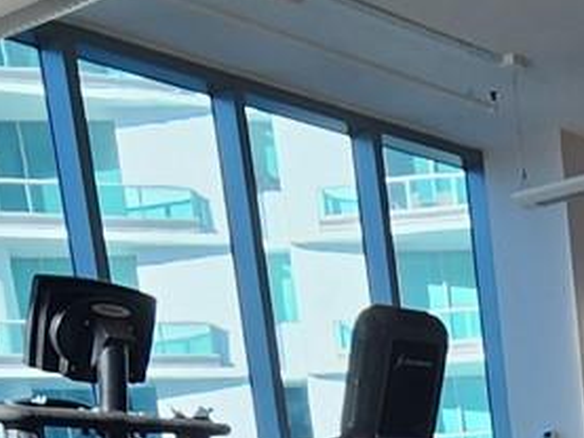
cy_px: 876
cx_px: 797
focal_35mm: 75
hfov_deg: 22.6
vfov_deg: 15.6
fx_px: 1266
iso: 50
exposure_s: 1/255
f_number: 2.2
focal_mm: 2.2
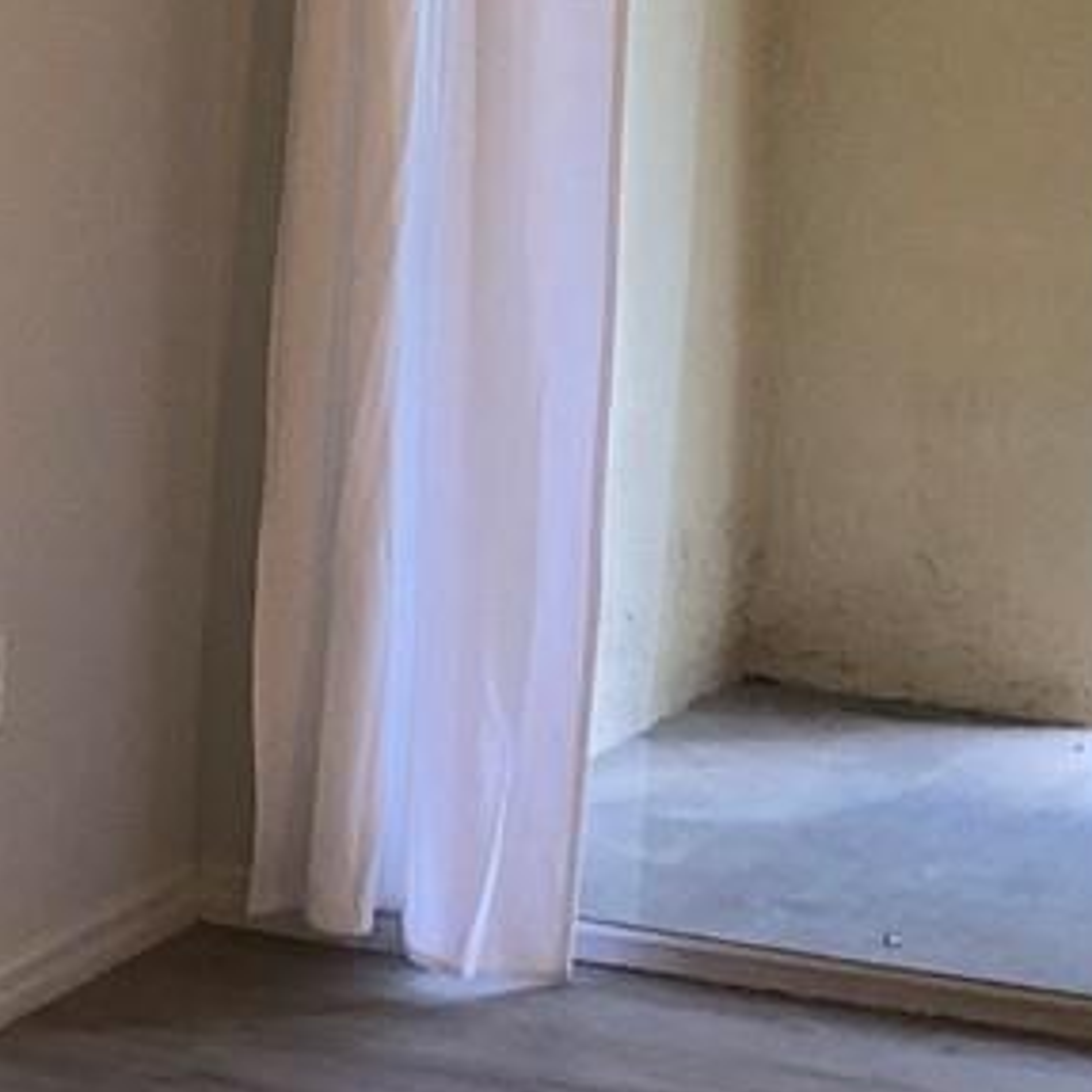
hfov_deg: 12.6
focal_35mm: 138
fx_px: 4925
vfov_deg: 12.3
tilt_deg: -2.0
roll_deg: -0.7
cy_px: -232
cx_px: 110
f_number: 1.8
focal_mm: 3.99
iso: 40
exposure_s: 1/30
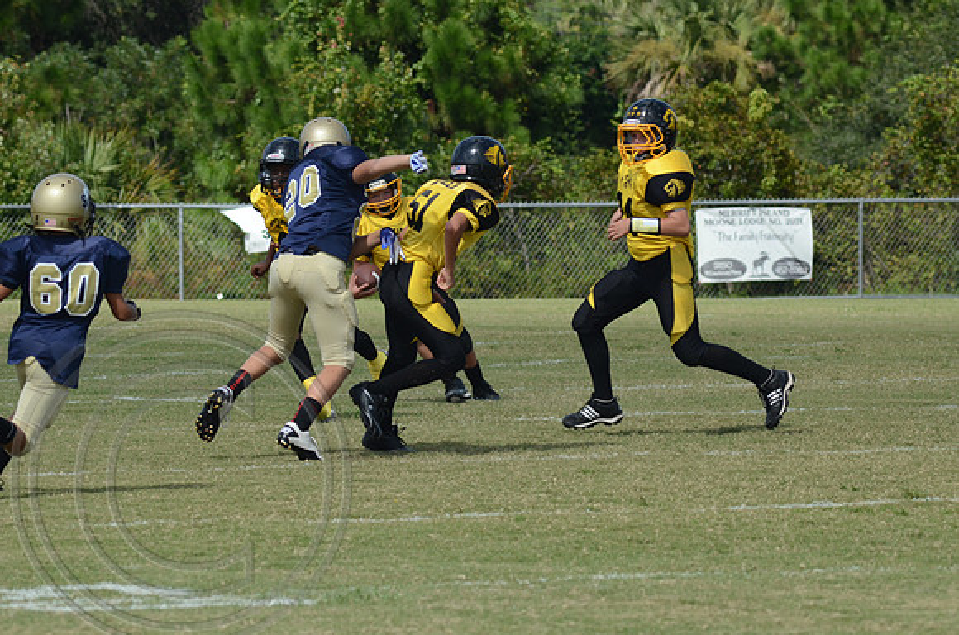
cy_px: 318
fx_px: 7974
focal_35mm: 300
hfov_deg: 6.9
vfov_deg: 4.6
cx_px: 480
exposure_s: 1/1000
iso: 400
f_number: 9
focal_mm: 200
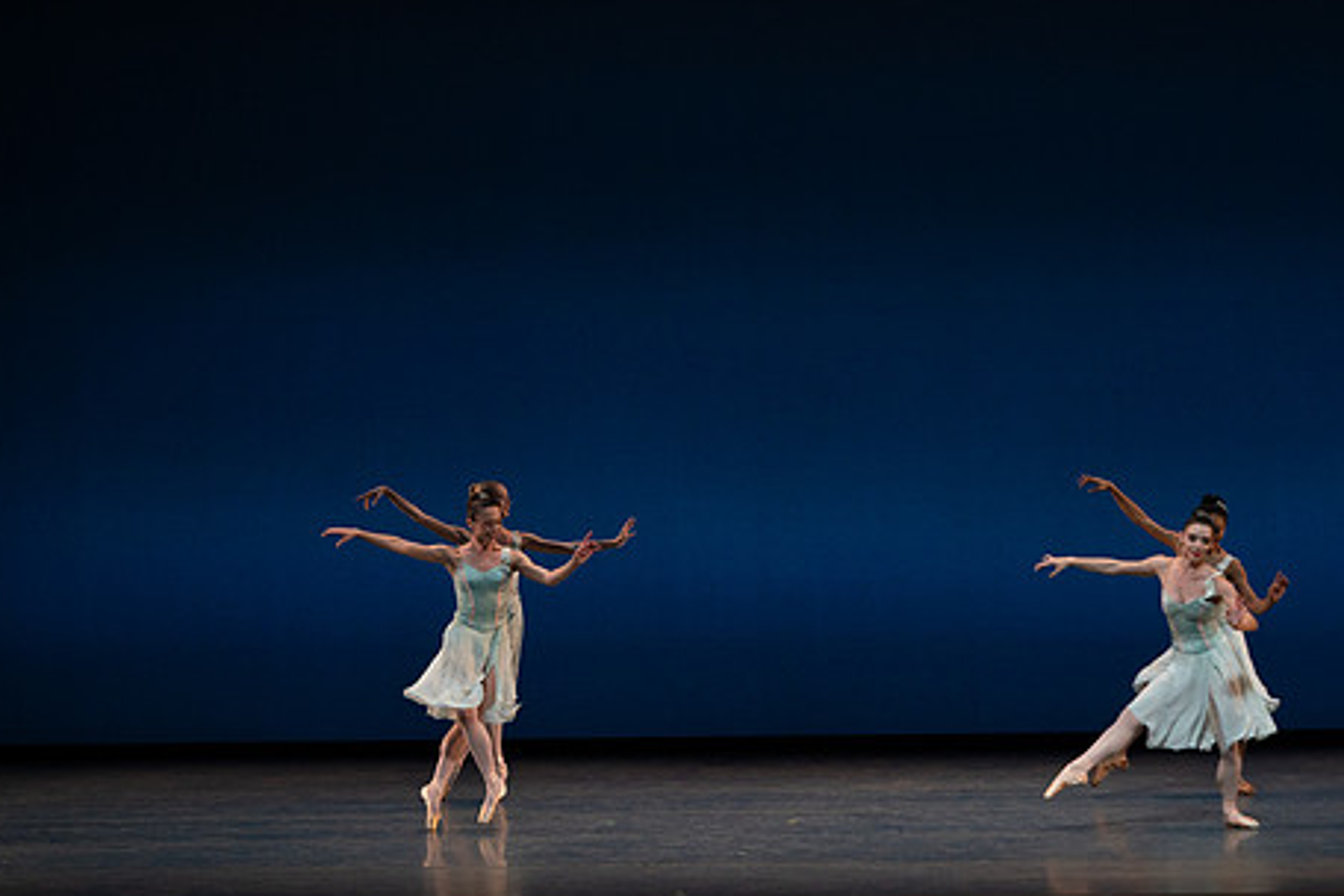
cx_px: 834
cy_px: 564
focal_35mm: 136
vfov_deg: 10.1
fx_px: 5077
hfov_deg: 15.1
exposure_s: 1/500
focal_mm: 107
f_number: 8
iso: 3200
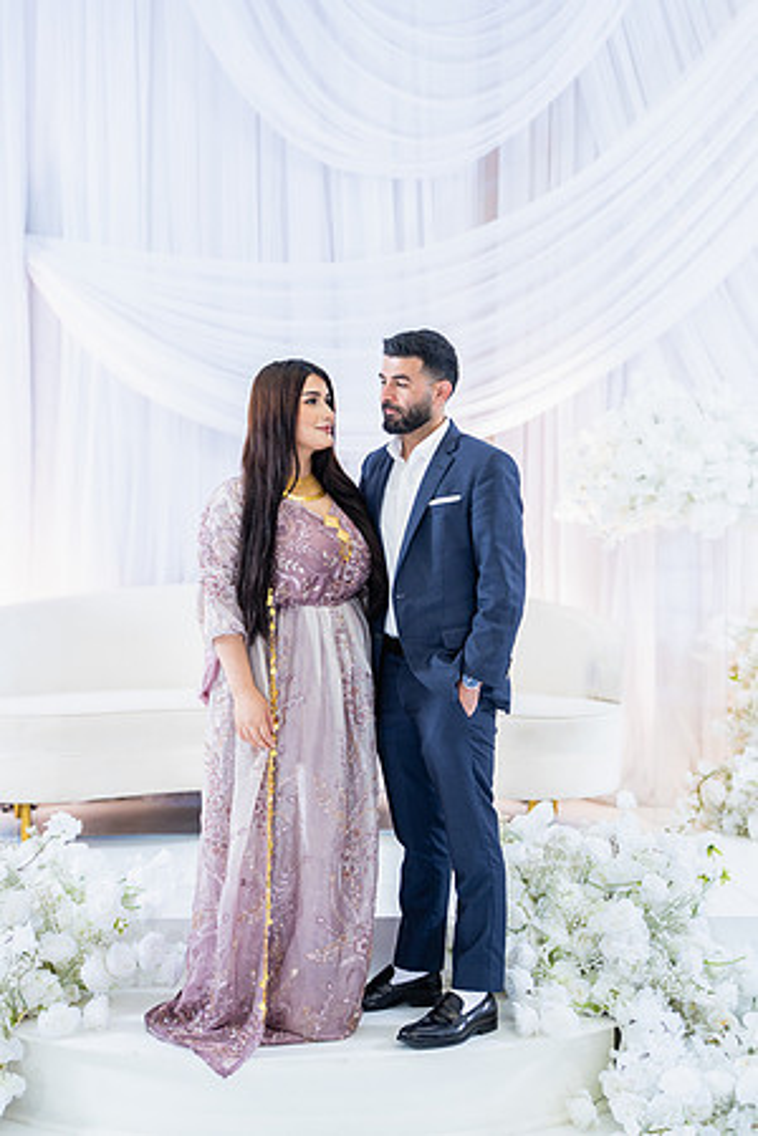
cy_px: 568
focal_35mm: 55
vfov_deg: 36.2
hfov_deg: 24.6
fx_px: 1737
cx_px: 379
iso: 400
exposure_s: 1/160
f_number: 2
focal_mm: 55
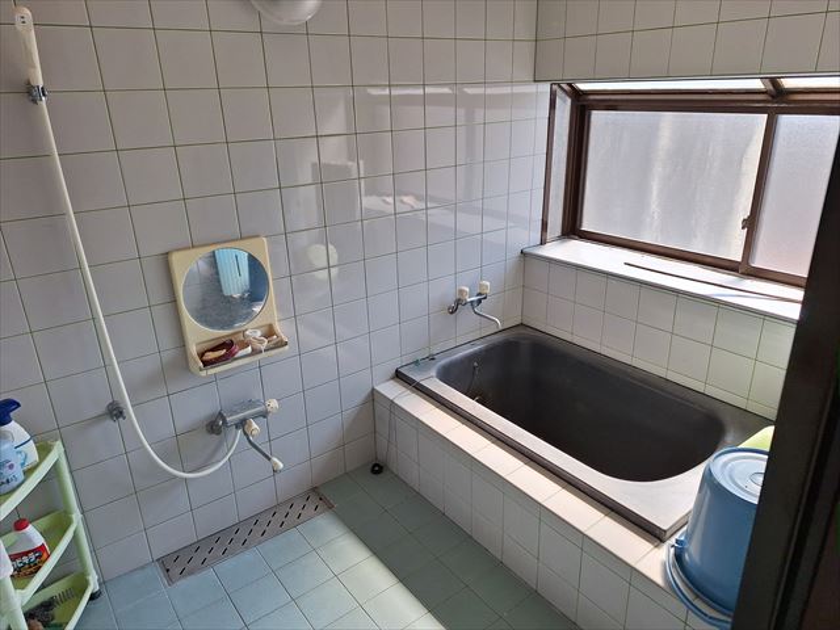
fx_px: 558
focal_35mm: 23
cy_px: 315
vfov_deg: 58.9
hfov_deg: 73.9
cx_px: 420
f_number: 1.8
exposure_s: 1/569
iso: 40
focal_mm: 5.54
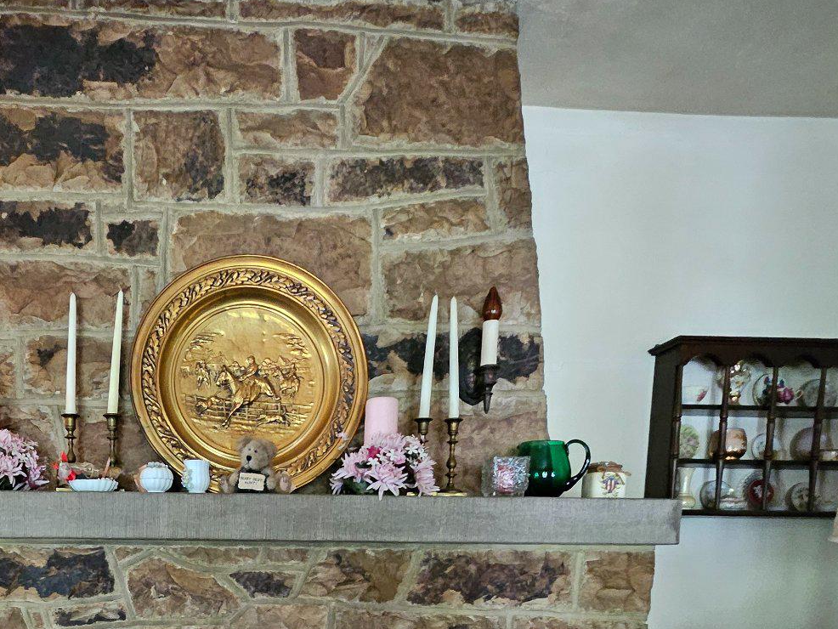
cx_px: 230
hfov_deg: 62.3
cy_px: 623
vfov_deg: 44.1
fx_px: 654
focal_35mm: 27
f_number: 2.2
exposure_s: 1/30
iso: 500
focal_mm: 1.74
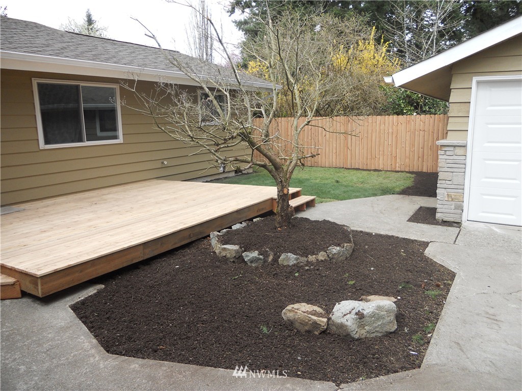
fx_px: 407
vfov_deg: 51.4
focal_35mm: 27
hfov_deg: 65.3
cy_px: 196
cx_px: 261
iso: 80
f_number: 3.2
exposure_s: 1/200
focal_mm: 4.9
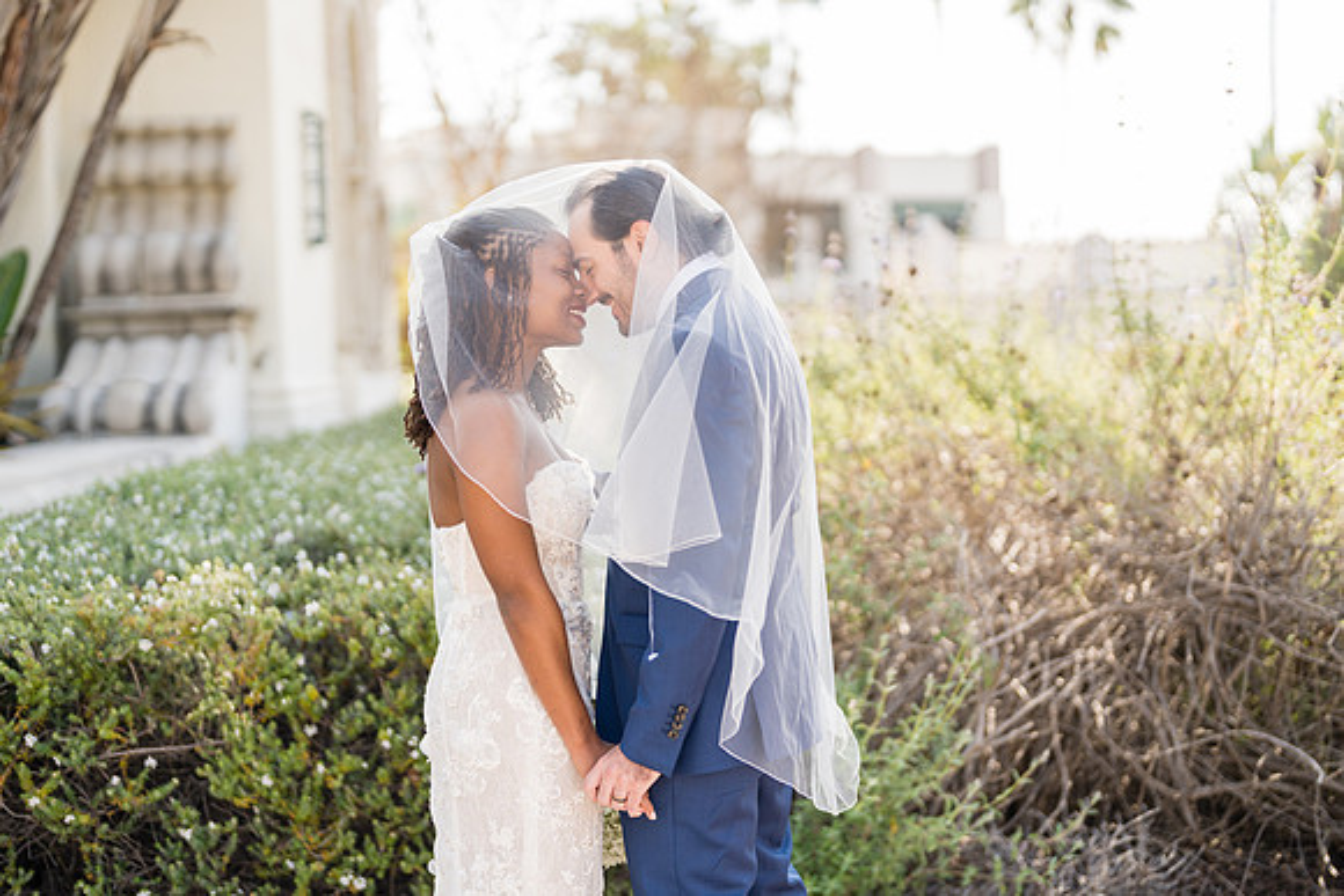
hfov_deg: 39.6
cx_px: 672
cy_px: 448
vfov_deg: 27.0
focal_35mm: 50
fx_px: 1867
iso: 125
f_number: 1.2
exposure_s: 1/2000
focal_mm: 50
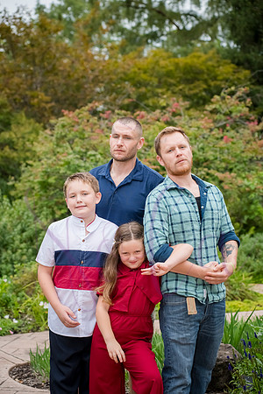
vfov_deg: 25.4
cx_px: 132
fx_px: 877
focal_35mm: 80
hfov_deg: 17.1
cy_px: 197
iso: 1250
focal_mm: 80
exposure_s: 1/320
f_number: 4.5
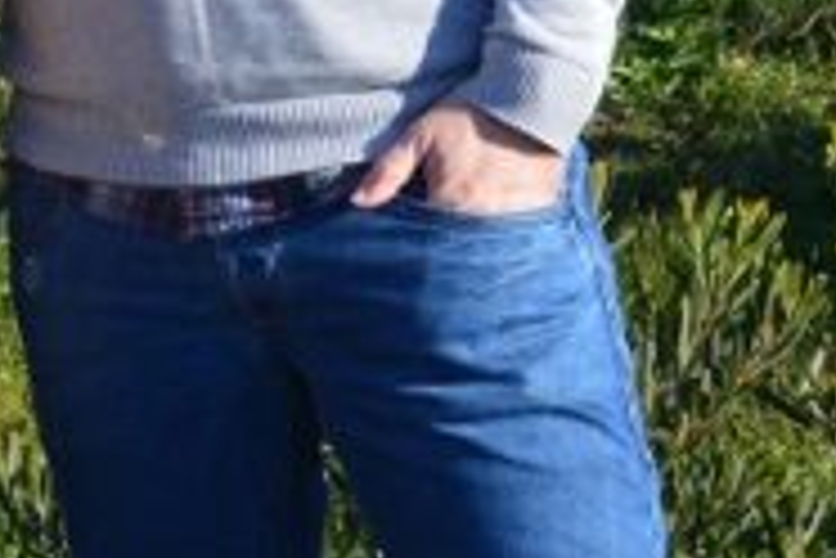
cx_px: -360
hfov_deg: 8.2
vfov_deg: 5.5
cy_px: -25
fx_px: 5759
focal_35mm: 248
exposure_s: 1/320
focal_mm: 30
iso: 400
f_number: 10
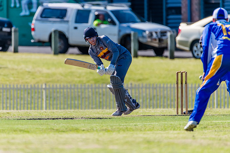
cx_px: 94
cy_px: 68
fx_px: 4540
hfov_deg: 2.9
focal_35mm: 710
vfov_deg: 1.9
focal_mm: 600
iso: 640
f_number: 6.3
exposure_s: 1/2000
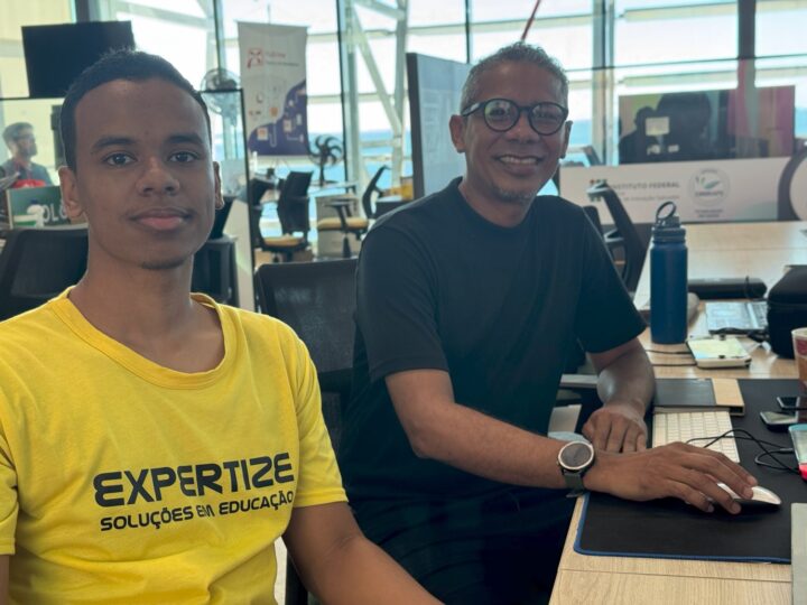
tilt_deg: -10.2
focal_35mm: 48
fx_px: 1119
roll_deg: +2.8
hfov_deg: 39.7
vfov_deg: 30.3
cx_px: 404
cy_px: 302
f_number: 1.78
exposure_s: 1/120
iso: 125
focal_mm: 6.76
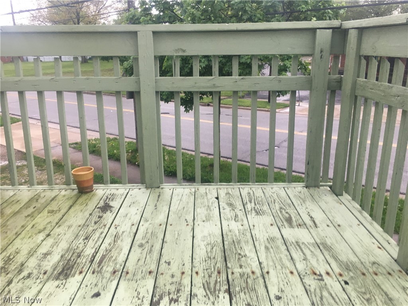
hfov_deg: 61.7
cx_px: 204
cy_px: 153
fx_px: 342
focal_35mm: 29
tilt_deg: -17.4
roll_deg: +0.3
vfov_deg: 48.2
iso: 64
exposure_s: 1/30
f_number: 2.2
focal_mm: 4.15
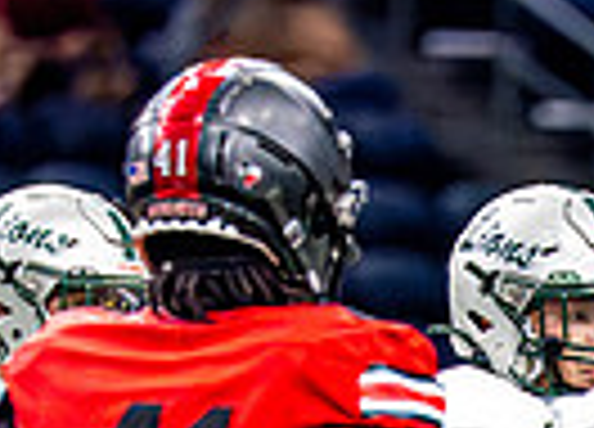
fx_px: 21514
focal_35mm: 1272
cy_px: 903
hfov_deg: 1.6
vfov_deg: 1.1
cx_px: 771
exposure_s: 1/2000
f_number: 2.8
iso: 4000
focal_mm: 200
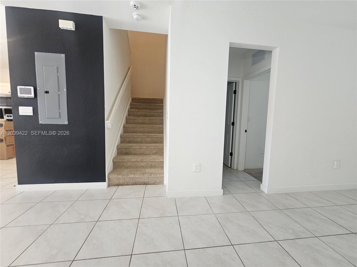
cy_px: 134
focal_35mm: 13
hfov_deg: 106.2
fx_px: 134
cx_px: 178
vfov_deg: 89.9
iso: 80
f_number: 2.2
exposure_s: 1/60
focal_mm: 2.2
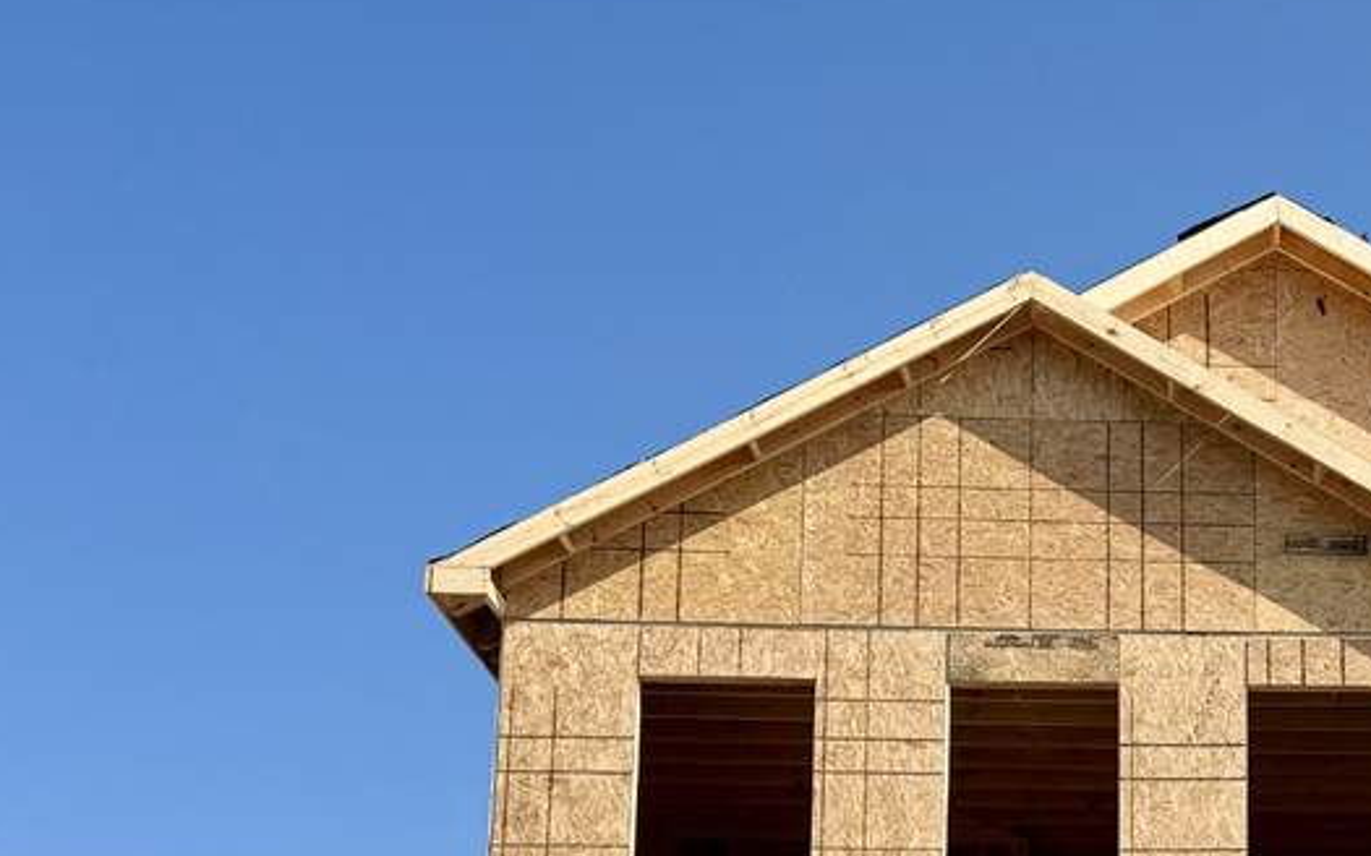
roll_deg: +1.7
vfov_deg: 19.8
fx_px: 2316
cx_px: 1324
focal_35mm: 62
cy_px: 1005
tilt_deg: +13.2
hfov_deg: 30.9
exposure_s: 1/5319
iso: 80
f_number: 1.78
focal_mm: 6.76
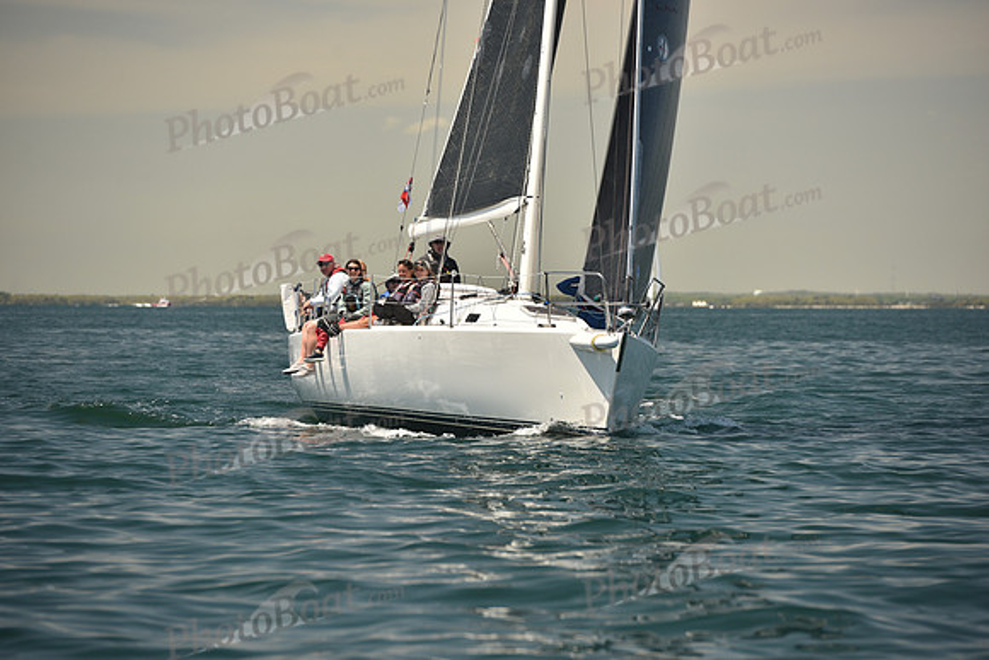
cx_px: 494
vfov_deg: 6.9
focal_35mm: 200
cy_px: 330
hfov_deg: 10.3
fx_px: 5495
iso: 250
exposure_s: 1/800
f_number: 5
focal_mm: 200
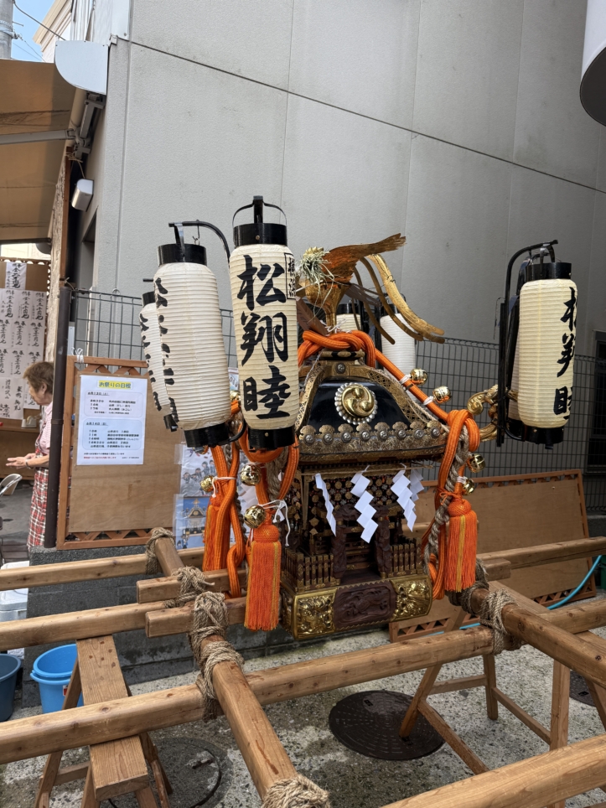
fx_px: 560
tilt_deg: -1.6
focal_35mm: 24
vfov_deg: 71.6
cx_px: 303
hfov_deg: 56.8
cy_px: 404
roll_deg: -4.9
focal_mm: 6.76
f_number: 1.78
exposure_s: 1/589
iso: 80
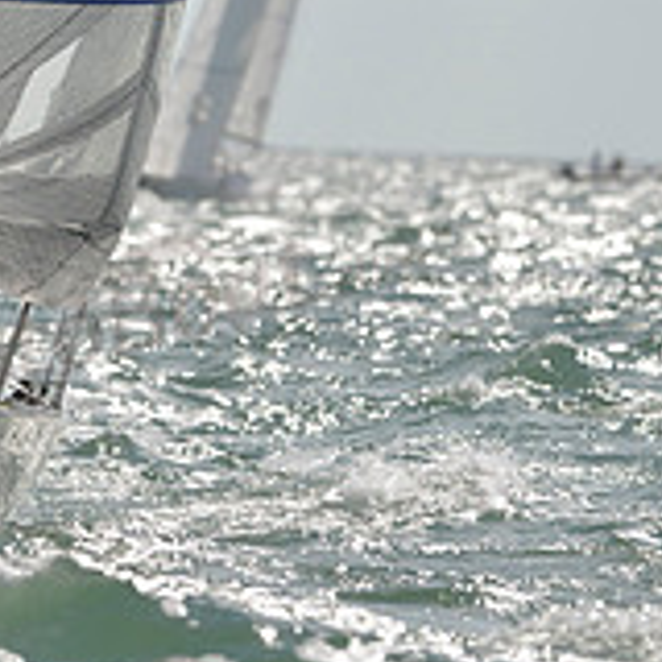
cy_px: 163
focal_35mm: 895
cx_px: -368
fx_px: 19365
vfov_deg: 2.0
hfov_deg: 2.0
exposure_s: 1/2500
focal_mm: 290
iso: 280
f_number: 6.3
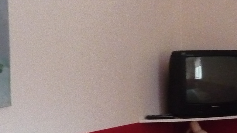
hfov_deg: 24.8
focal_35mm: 85
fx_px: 534
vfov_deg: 14.2
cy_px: 99
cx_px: 171
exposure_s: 1/15
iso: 800
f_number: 2.8
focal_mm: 5.5
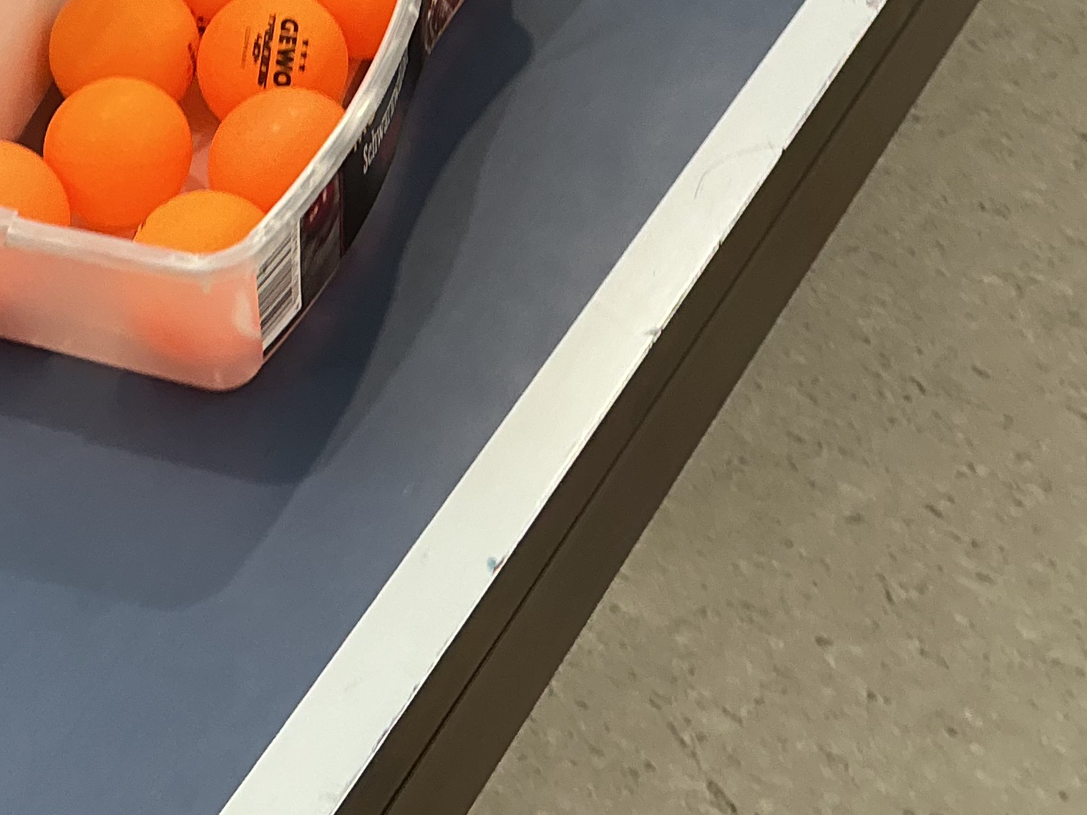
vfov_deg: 18.2
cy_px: -140
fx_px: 2418
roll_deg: +1.0
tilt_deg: -36.1
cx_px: 509
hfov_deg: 25.3
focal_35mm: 77
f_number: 1.8
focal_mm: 3
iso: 40
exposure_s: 1/100
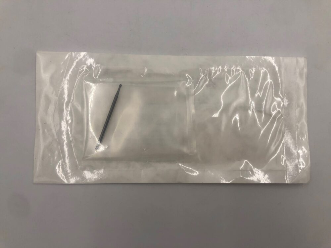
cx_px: 166
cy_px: 124
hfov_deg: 63.4
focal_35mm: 28
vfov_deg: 49.7
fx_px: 268
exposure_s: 1/120
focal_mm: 3.99
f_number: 1.8
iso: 32
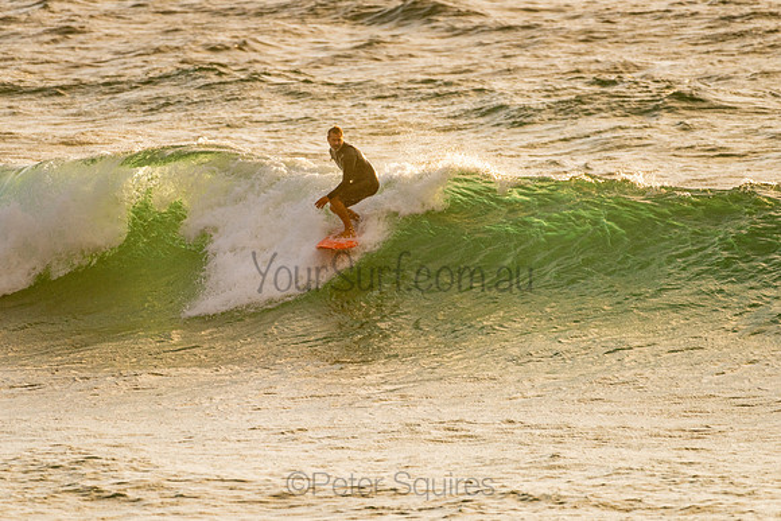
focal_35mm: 613
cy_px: 248
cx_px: 354
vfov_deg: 2.2
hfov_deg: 3.4
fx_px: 13301
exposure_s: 1/500
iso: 320
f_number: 5.6
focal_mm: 500
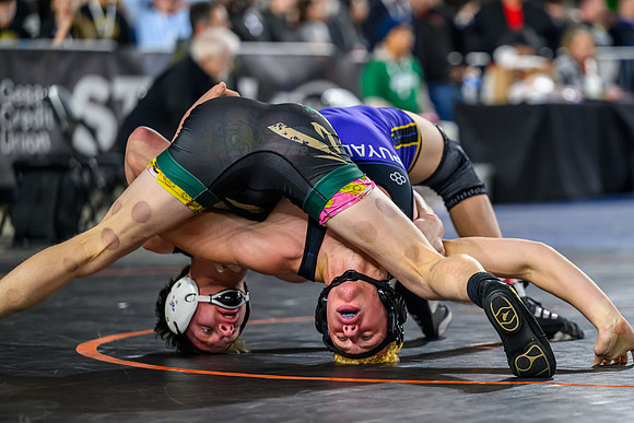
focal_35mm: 172
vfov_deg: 8.0
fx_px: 3021
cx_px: 387
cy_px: 212
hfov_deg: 12.0
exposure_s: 1/800
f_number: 2.8
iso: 2500
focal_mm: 140
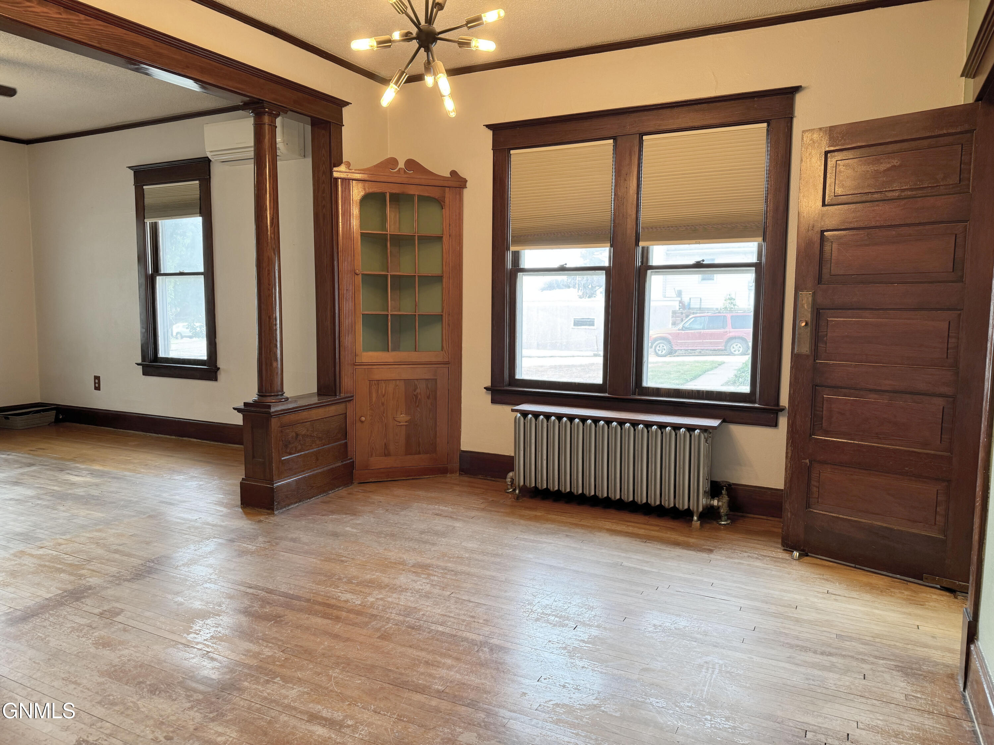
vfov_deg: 56.8
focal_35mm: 24
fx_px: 689
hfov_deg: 71.6
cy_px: 372
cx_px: 497
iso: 125
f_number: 1.78
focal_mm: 6.76
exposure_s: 1/60
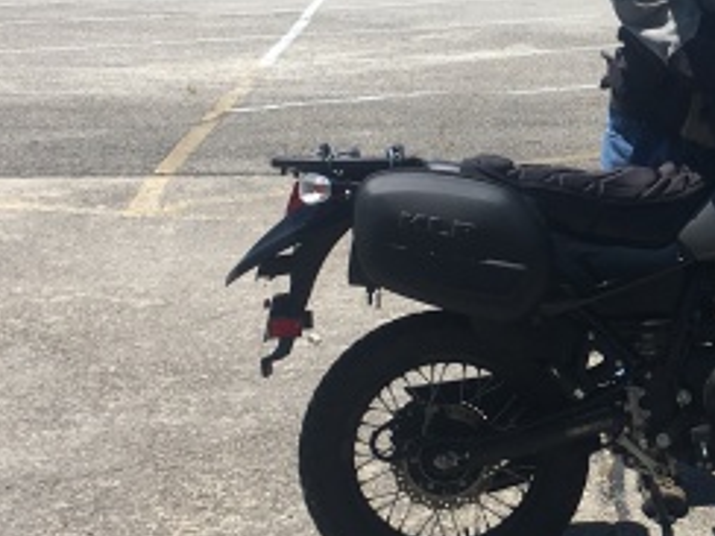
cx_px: 818
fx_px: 1962
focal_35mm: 95
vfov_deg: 15.5
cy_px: 120
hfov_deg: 19.6
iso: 25
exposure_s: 1/1789
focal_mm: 4.15
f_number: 2.2
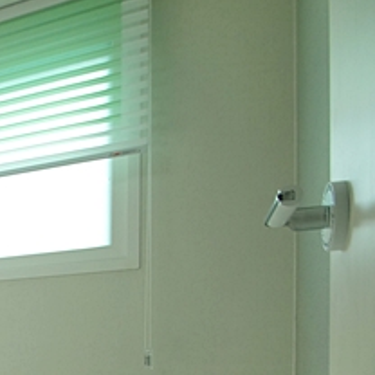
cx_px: -231
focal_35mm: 49
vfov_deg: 32.3
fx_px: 601
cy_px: 364
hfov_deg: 24.2
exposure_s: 1/250
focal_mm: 10
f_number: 4
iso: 400
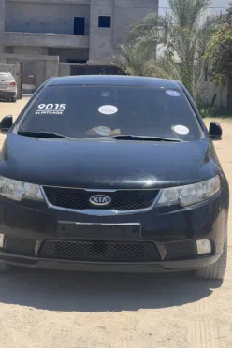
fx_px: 831
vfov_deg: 23.6
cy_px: 174
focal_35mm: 86
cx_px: 109
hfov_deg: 15.9
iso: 32
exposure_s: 1/803
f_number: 2.8
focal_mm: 9
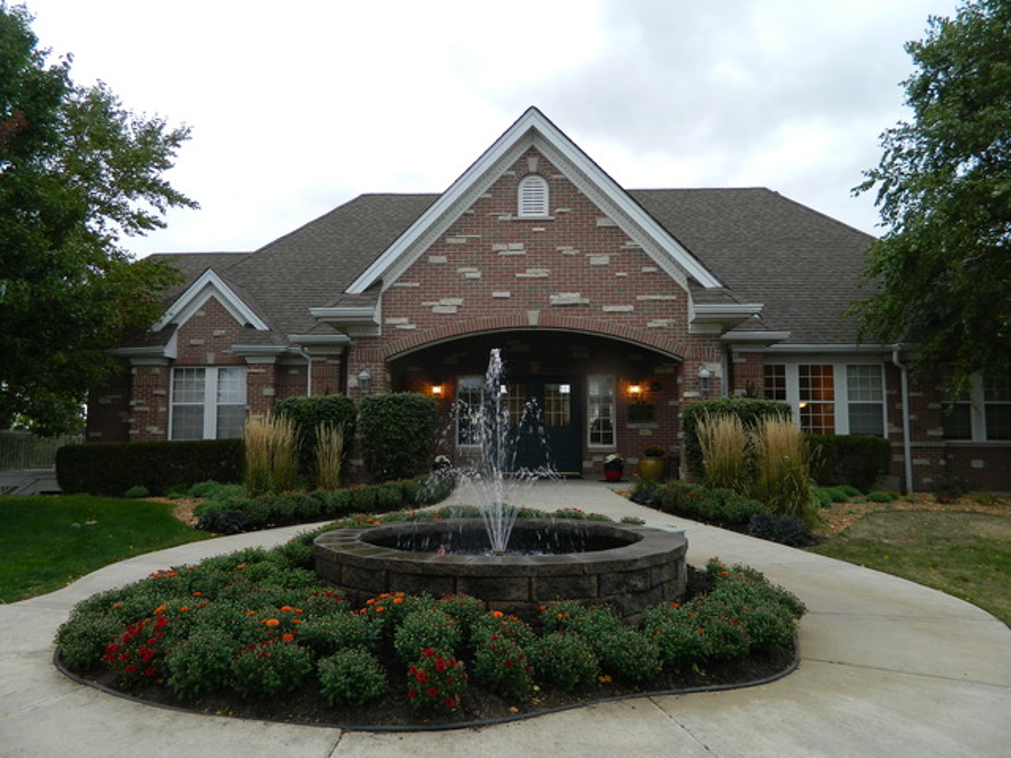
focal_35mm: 25
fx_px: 730
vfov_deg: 54.9
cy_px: 379
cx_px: 506
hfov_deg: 69.4
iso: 80
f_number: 3.1
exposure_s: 1/80
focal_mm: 4.5
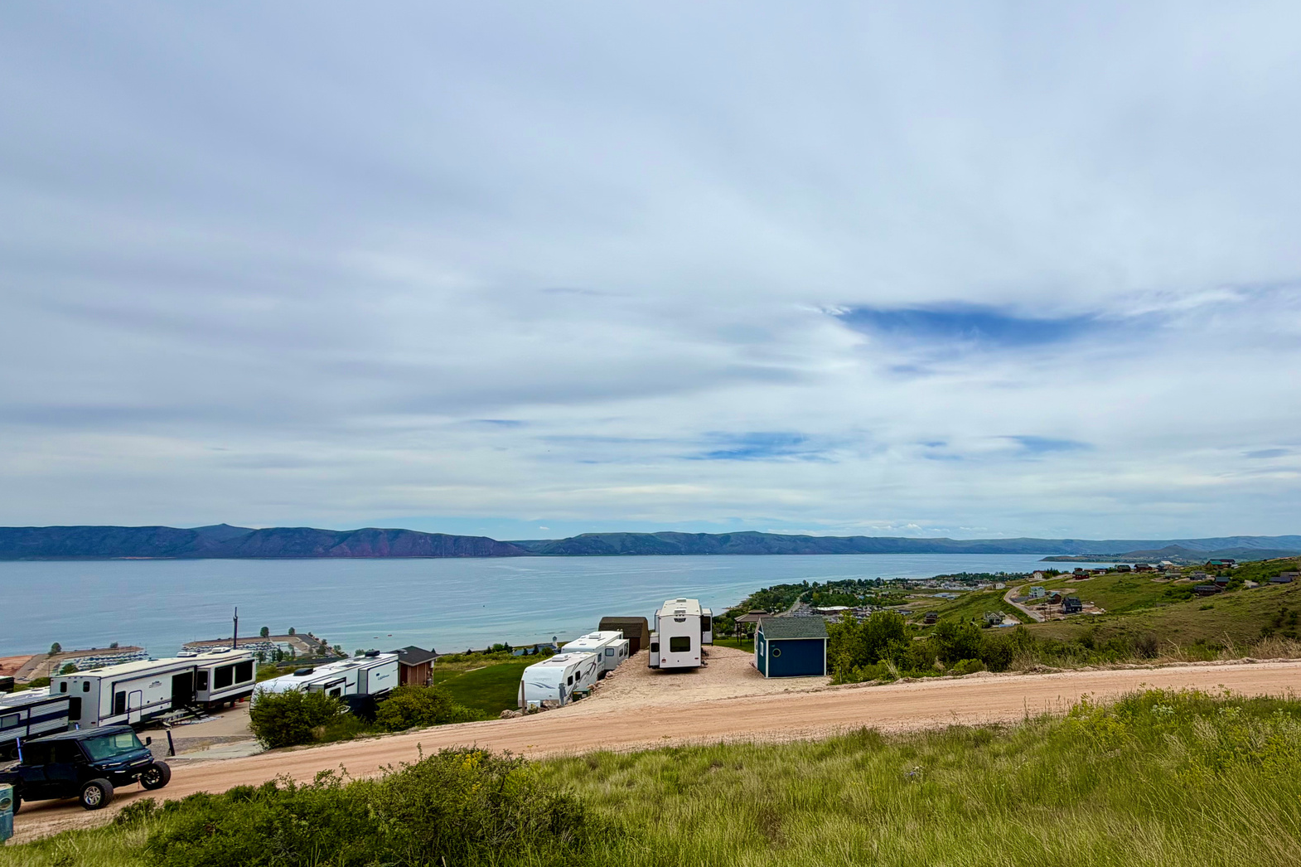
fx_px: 686
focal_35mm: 19
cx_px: 815
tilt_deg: +4.8
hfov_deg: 85.2
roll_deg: +0.7
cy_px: 507
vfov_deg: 64.1
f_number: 2.2
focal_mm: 2.22
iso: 20
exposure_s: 1/2024
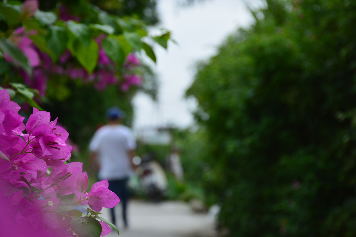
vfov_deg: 12.2
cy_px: 118
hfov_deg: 18.2
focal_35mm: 112
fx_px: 1112
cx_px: 178
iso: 400
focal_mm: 75
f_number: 7.1
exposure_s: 1/500
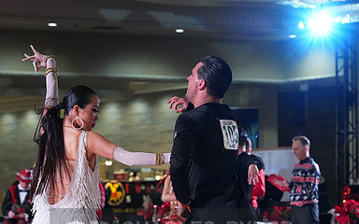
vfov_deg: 6.5
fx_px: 1957
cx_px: 179
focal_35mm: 200
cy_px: 240
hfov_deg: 10.5
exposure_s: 1/400
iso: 8000
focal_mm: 130
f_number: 5.6
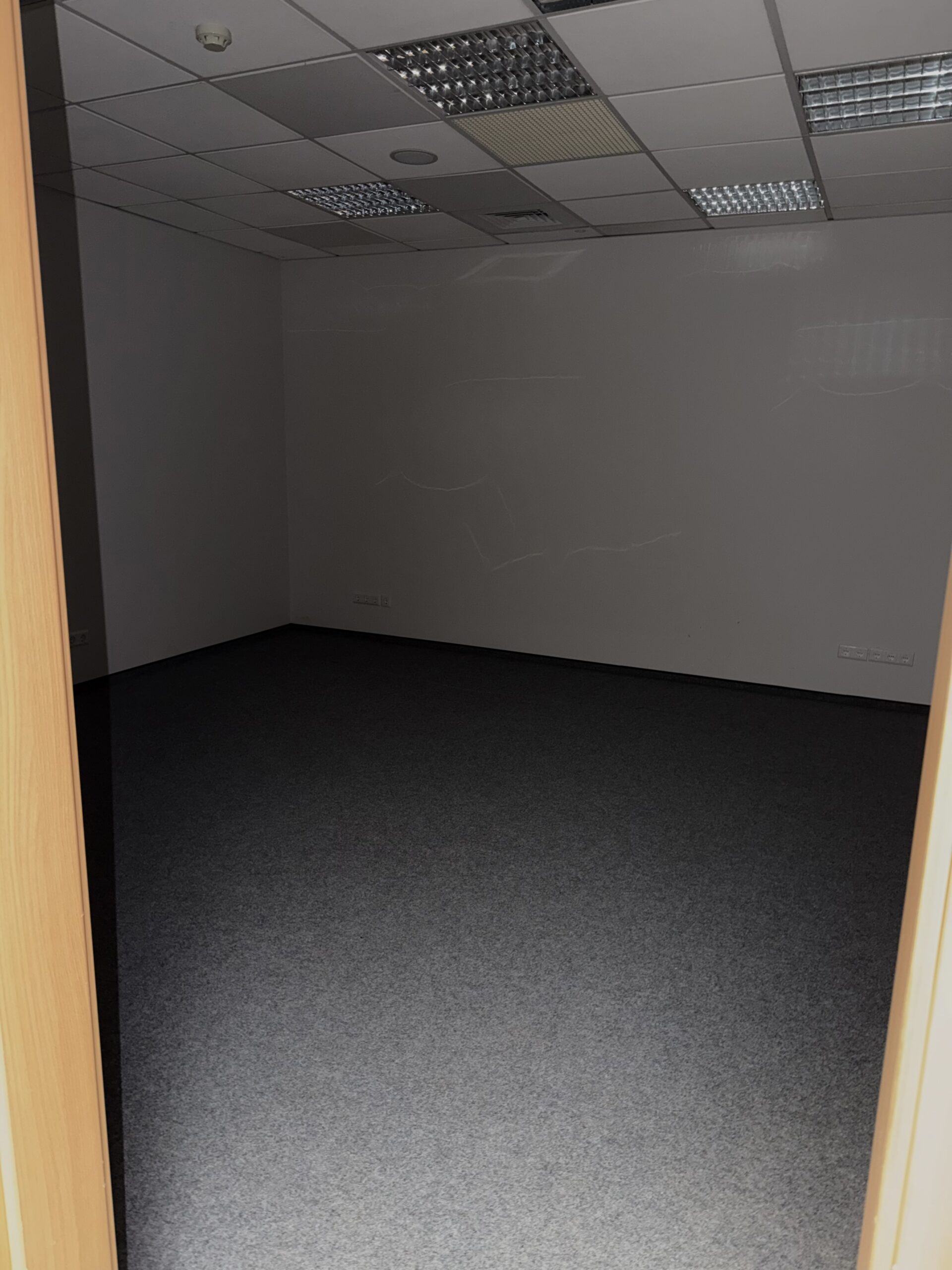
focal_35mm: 24
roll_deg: -1.6
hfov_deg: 56.8
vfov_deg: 71.6
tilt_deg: -12.9
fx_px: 880
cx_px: 476
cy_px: 635
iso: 200
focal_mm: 6.76
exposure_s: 1/6
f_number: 1.78
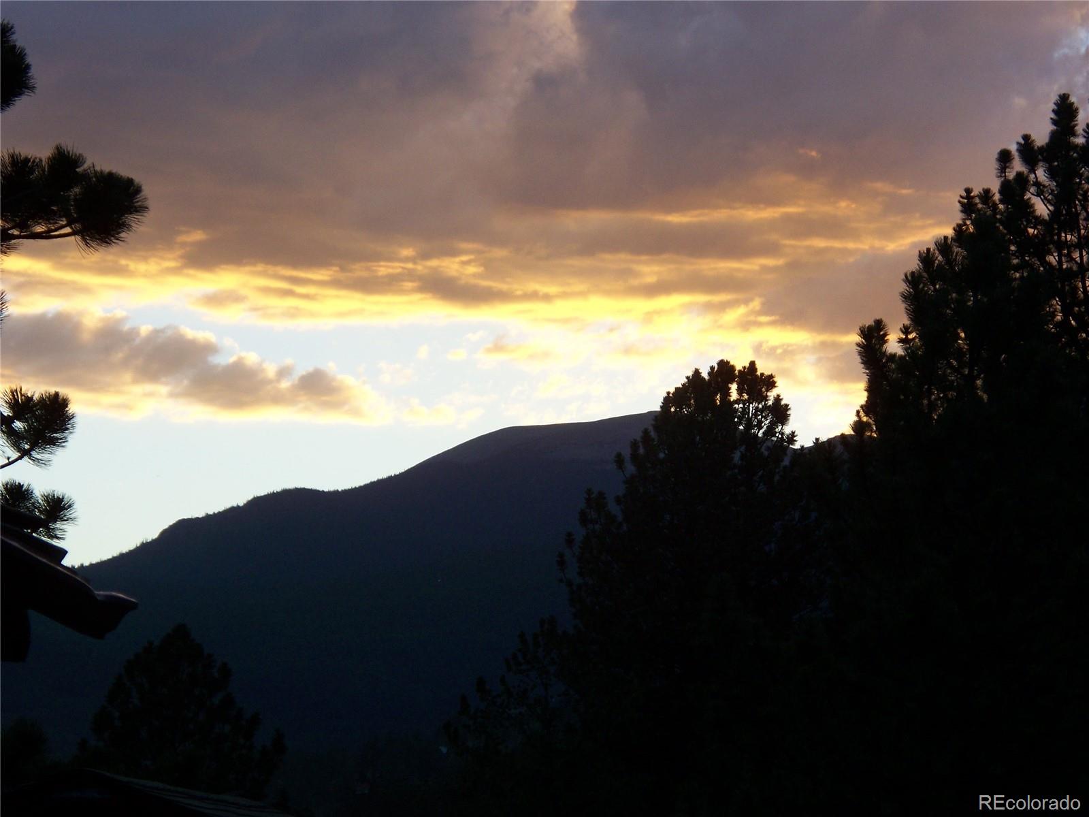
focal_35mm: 137
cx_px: 544
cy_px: 408
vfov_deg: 10.8
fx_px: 4310
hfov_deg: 14.4
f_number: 4.4
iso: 160
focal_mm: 28.83
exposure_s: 1/125
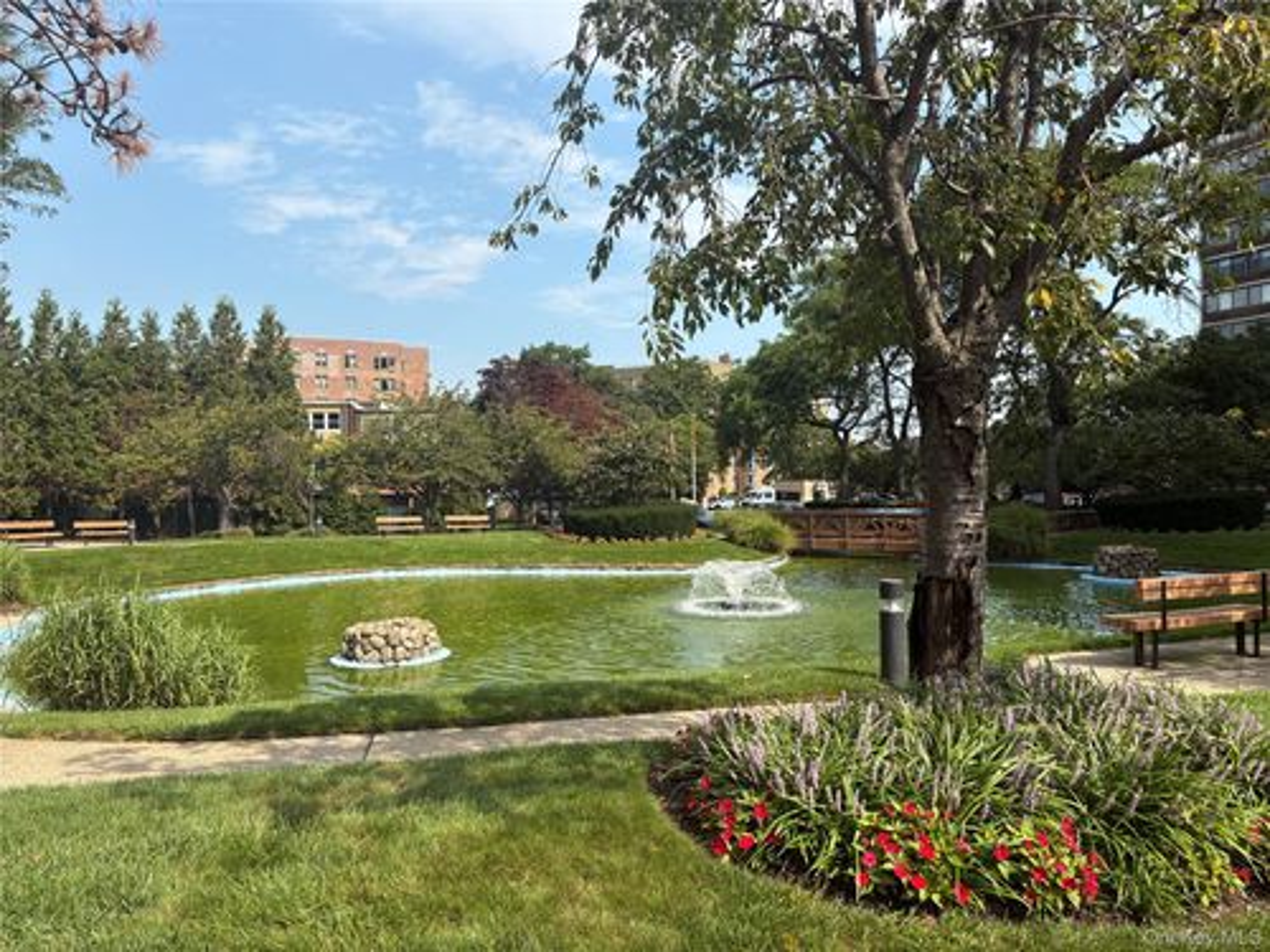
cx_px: 635
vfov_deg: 53.1
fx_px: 954
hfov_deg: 67.3
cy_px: 476
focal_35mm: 26
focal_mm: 5.96
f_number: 1.6
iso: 50
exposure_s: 1/2538
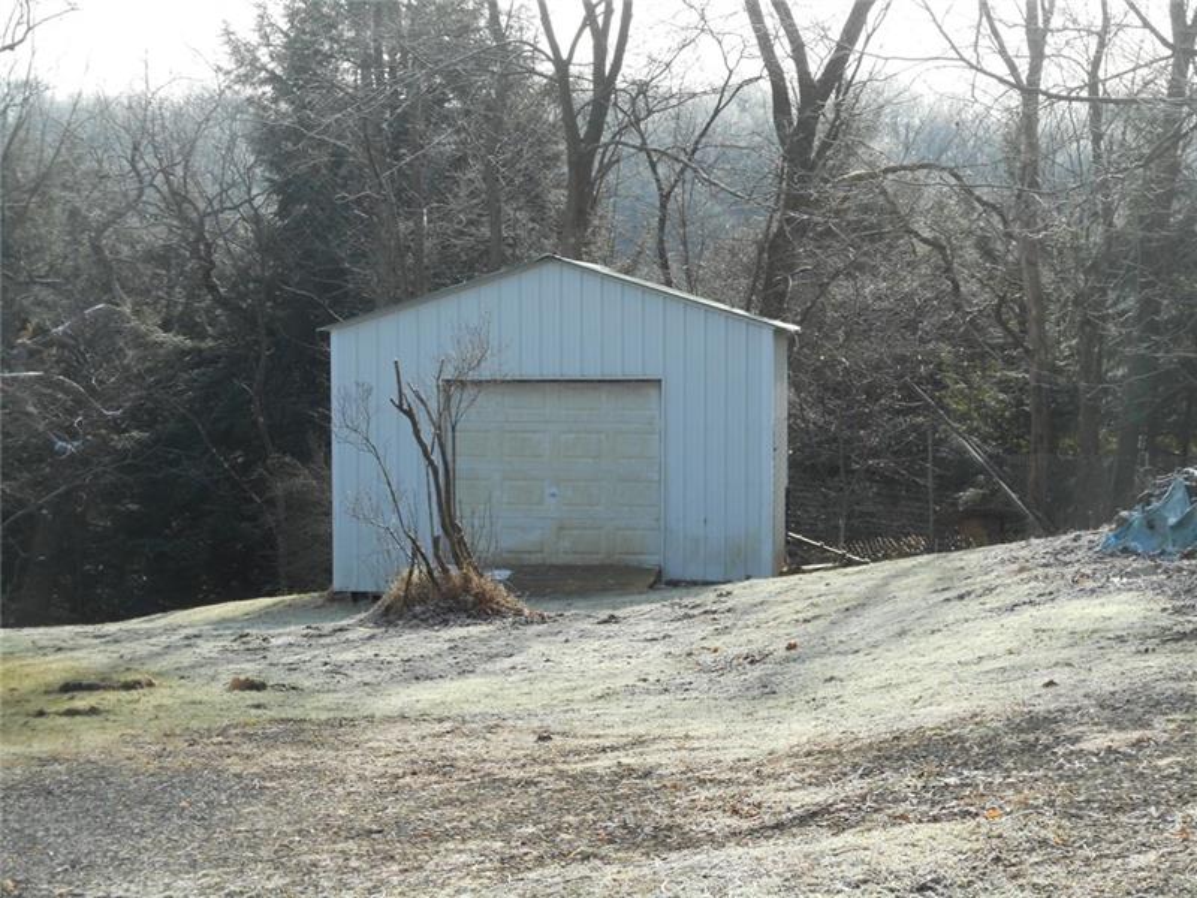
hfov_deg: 22.0
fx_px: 3078
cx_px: 598
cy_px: 449
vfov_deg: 16.6
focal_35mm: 89
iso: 80
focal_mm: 15.9
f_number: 5.6
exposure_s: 1/125
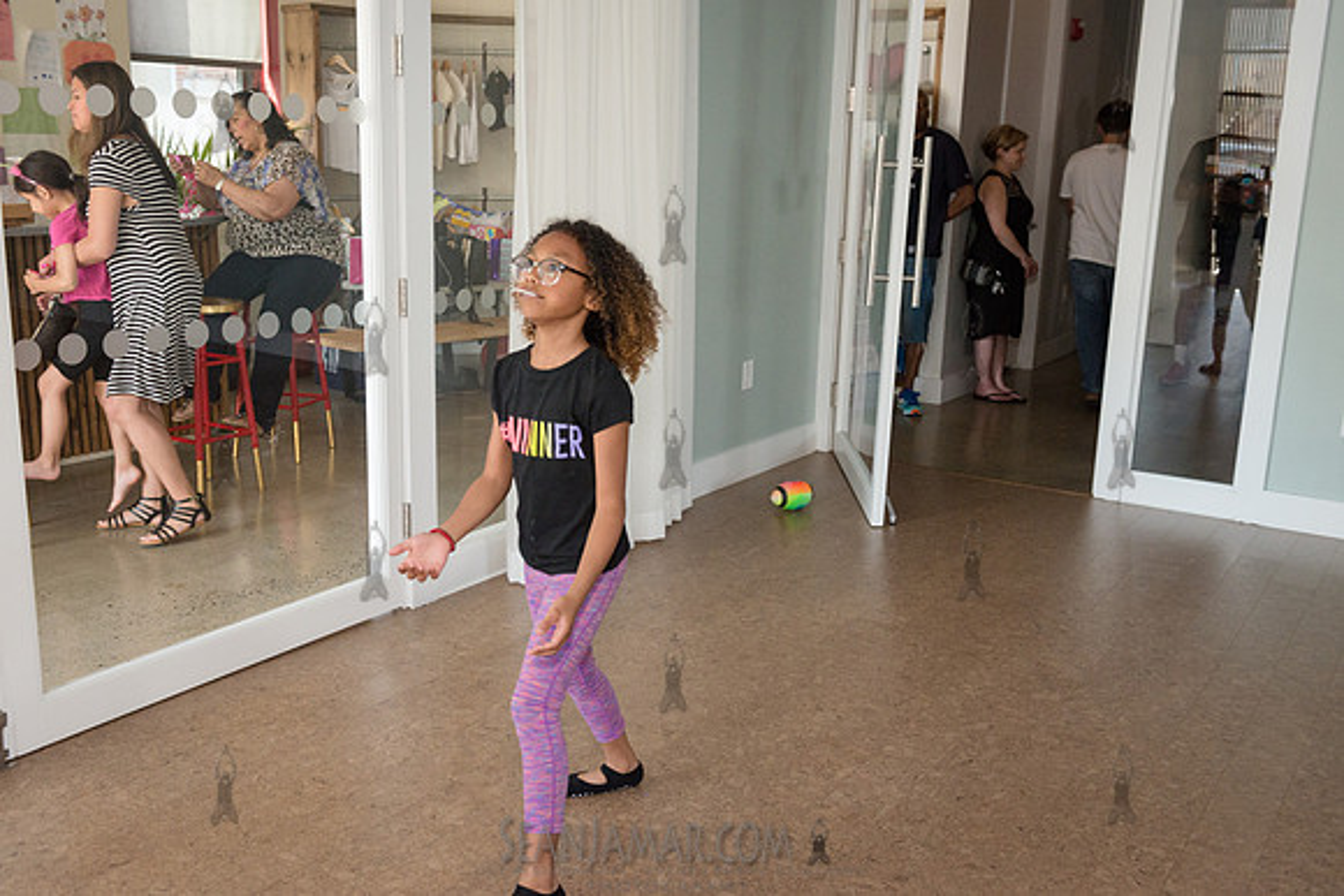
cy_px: 448
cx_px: 672
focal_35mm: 35
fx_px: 1307
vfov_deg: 37.9
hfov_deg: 54.4
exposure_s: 1/640
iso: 1600
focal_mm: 35
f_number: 4.5
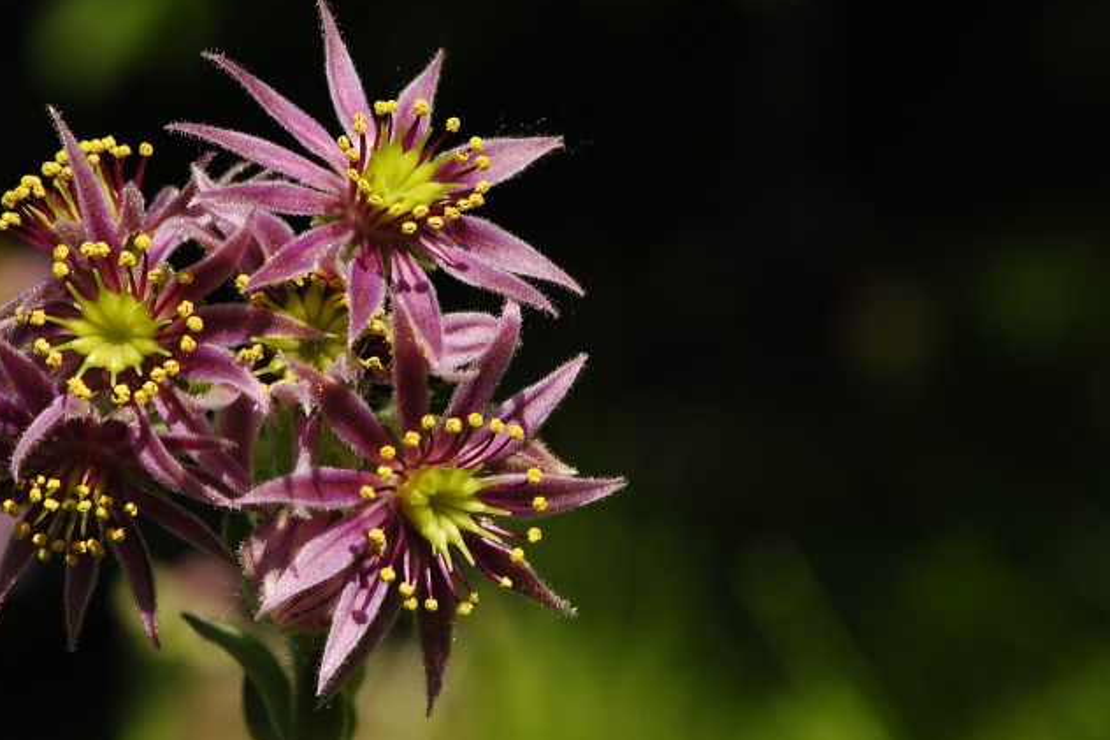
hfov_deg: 12.7
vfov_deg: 8.5
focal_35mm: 162
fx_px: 4982
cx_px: 551
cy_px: 322
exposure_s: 1/100
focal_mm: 85
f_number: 14
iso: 100
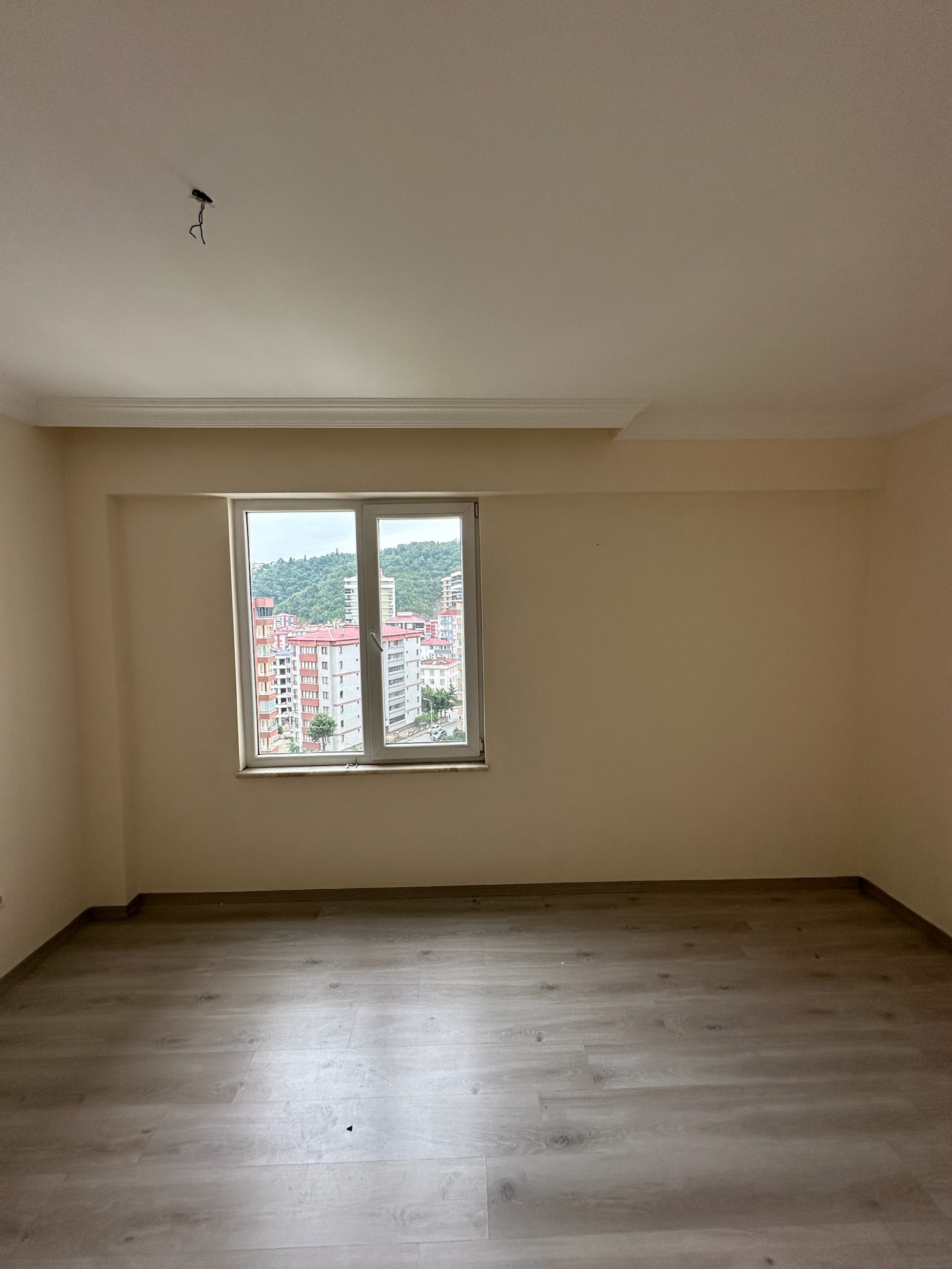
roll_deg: -0.2
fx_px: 513
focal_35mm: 14
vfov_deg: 102.1
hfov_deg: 85.7
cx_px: 476
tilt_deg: -1.0
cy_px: 634
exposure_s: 1/99
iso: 100
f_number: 2.2
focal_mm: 2.22
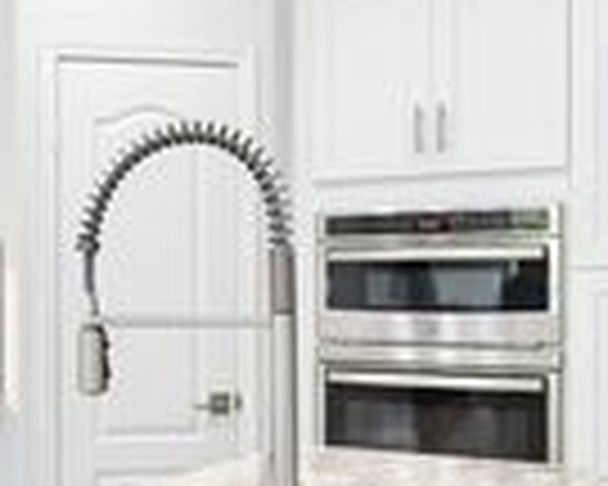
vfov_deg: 25.1
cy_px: 434
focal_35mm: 59
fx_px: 1062
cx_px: -5
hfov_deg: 29.7
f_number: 4
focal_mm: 17
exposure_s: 1/13
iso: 125
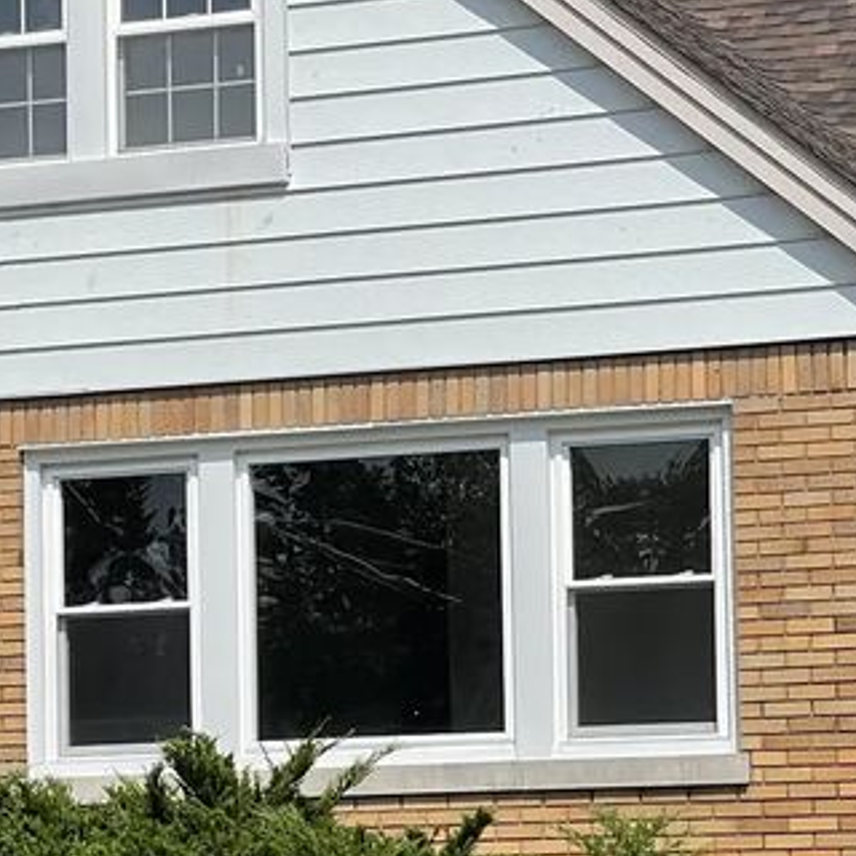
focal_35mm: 147
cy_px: 741
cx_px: 358
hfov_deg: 11.9
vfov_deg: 11.8
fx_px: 4113
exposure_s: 1/2283
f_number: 2
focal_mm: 6
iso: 25
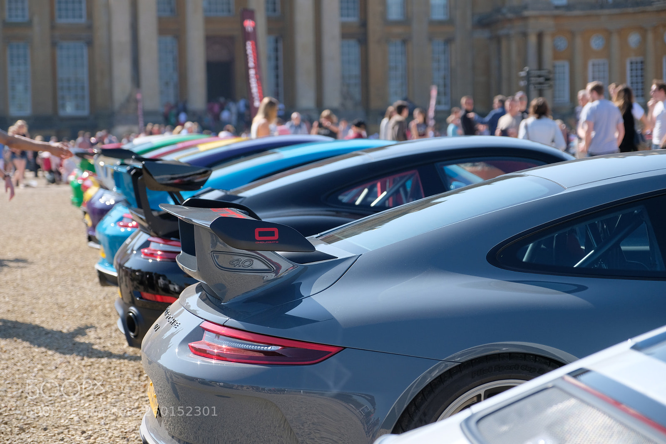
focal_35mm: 83
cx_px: 333
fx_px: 1535
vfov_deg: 16.4
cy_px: 222
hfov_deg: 24.5
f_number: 2.8
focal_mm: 55
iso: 400
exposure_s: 1/2400
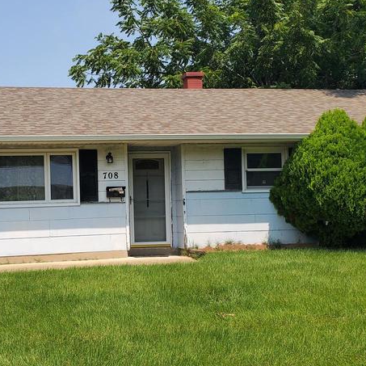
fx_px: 622
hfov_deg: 32.4
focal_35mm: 52
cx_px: 106
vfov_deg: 32.8
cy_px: 185
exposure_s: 1/1657
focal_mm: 4.3
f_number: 2.4
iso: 50
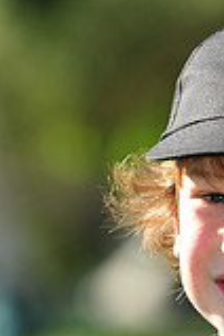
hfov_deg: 2.6
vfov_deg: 3.9
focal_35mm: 529
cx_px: 237
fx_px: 4937
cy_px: 431
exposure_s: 1/800
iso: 200
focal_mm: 145
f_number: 4.5
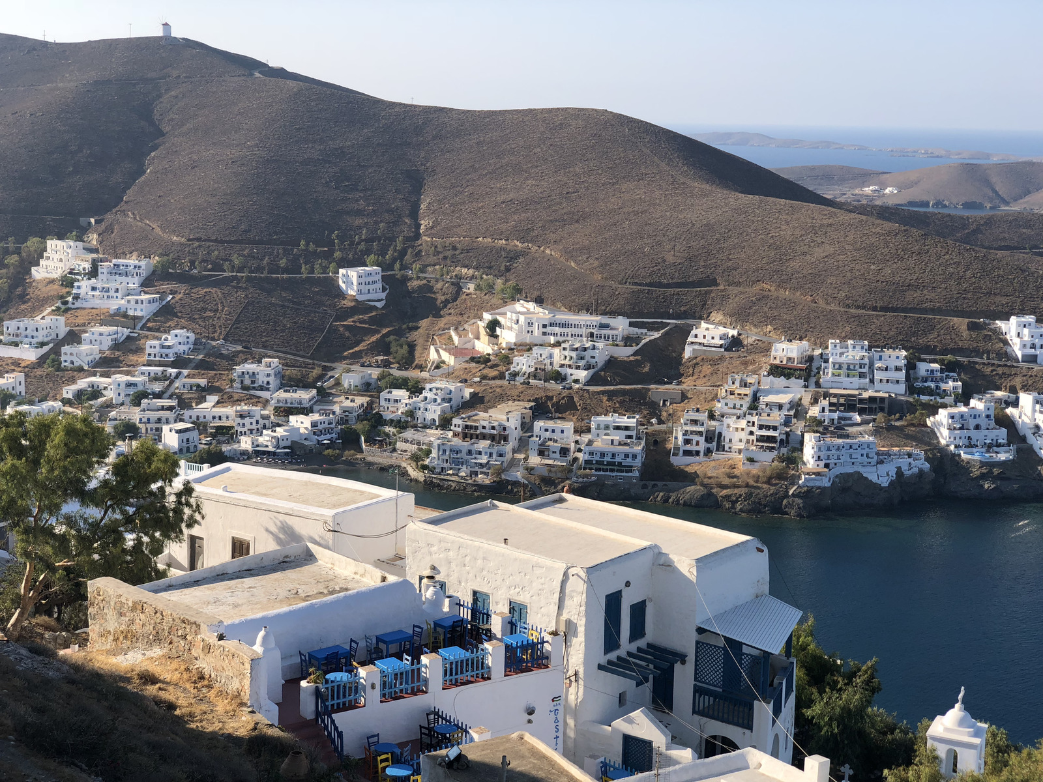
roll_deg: -0.5
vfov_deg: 28.0
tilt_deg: -9.3
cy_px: 391
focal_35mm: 52
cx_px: 522
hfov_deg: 36.8
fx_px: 1567
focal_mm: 6
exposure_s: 1/857
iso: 16
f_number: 2.4
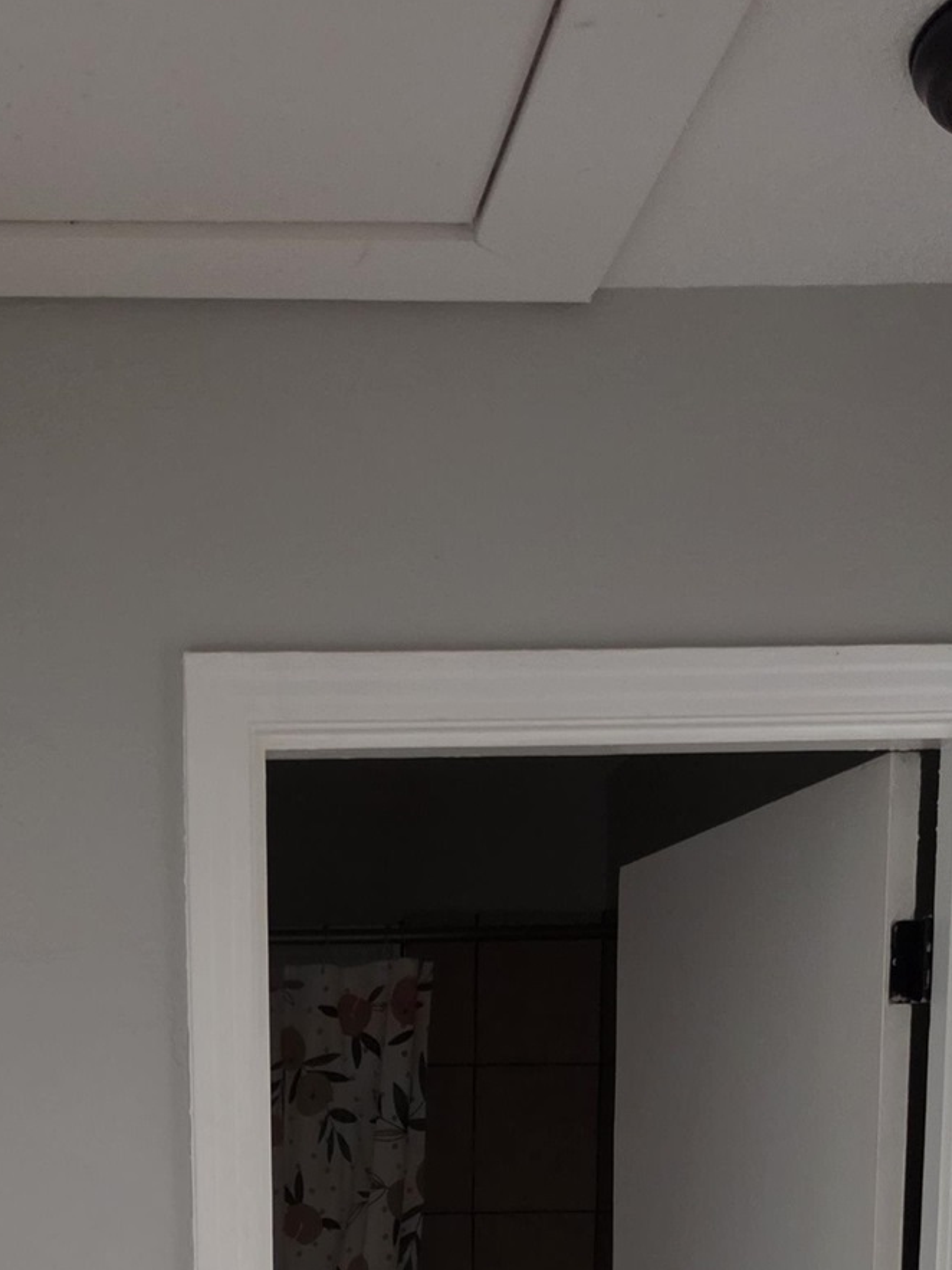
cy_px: 1644
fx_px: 2201
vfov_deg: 27.1
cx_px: 187
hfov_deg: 24.0
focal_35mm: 60
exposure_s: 1/120
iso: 800
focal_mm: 6.5
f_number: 1.4
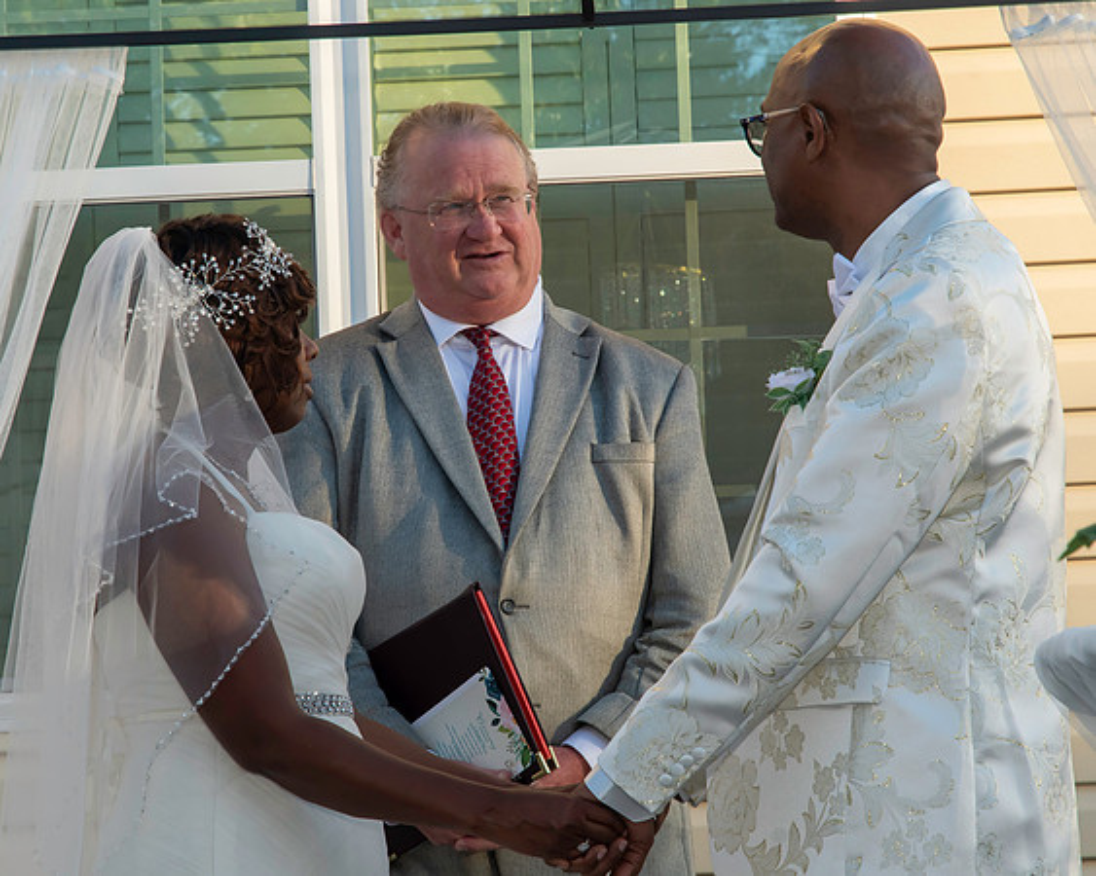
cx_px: 498
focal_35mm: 150
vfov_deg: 10.3
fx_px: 4853
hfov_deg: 12.9
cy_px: 400
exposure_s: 1/250
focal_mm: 80
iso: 400
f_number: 10
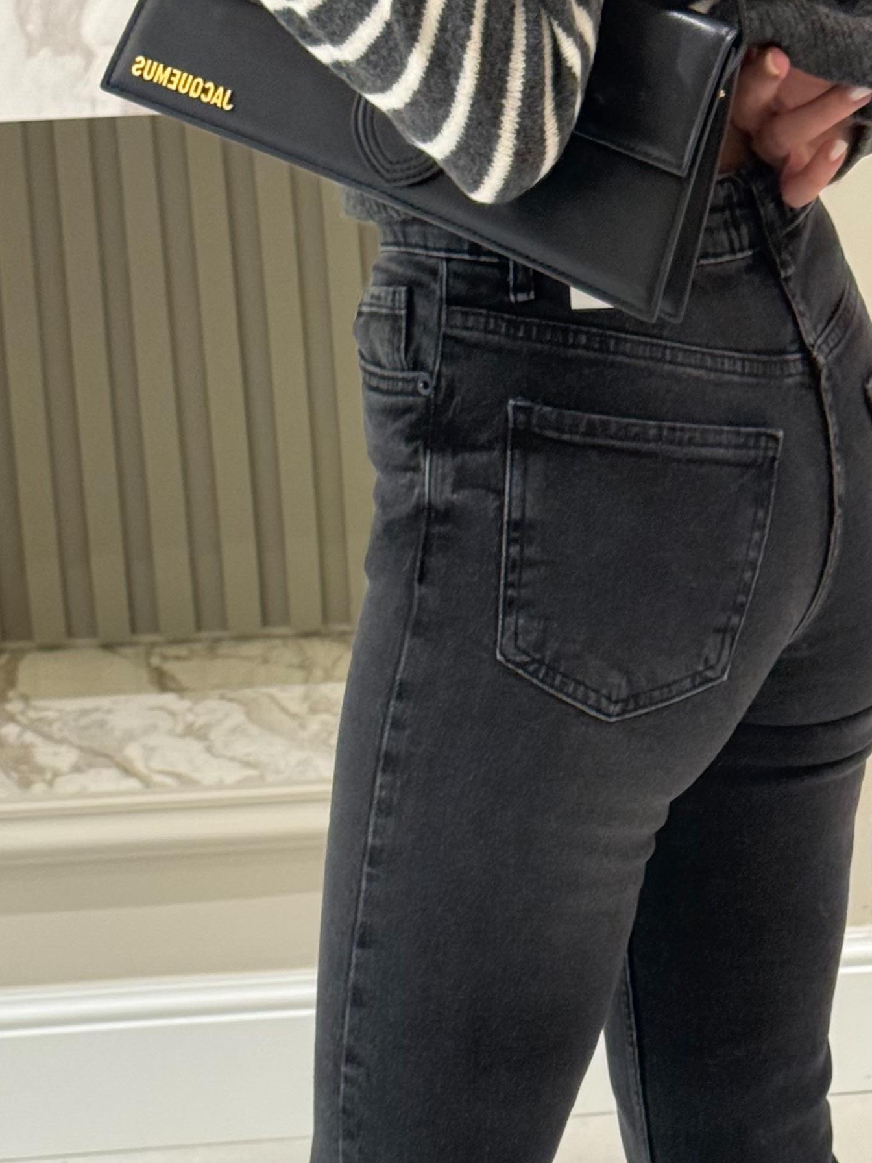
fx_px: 3627
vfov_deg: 18.0
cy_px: 931
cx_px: 729
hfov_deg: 13.6
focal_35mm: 108
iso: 160
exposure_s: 1/50
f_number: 1.78
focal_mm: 6.76
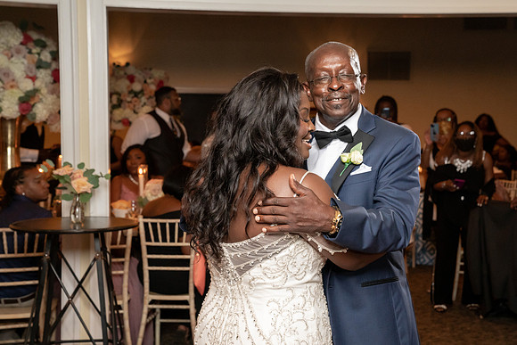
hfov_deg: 34.7
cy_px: 165
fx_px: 827
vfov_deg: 23.6
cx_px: 270
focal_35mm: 58
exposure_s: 1/200
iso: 4000
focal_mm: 55
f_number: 5.6
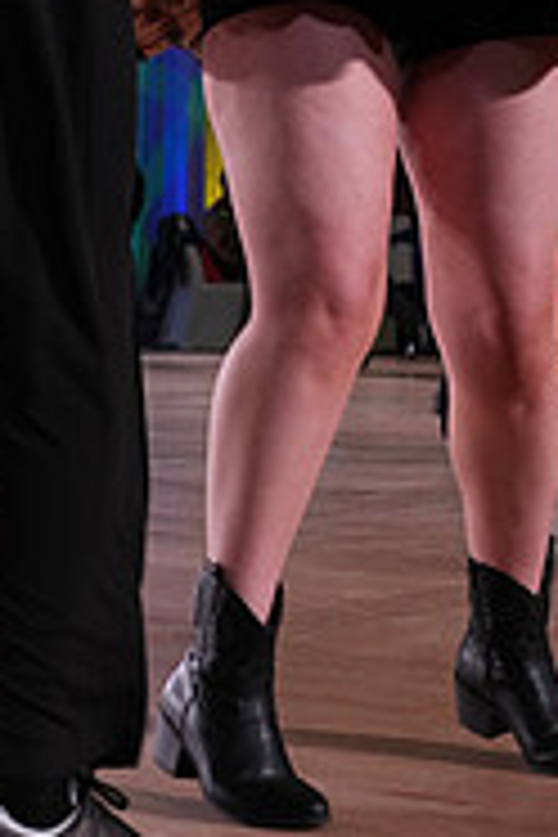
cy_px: -158
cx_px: 227
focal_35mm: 109
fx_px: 2534
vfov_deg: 17.9
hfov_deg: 12.6
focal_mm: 35
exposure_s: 1/400
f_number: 4
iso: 1600
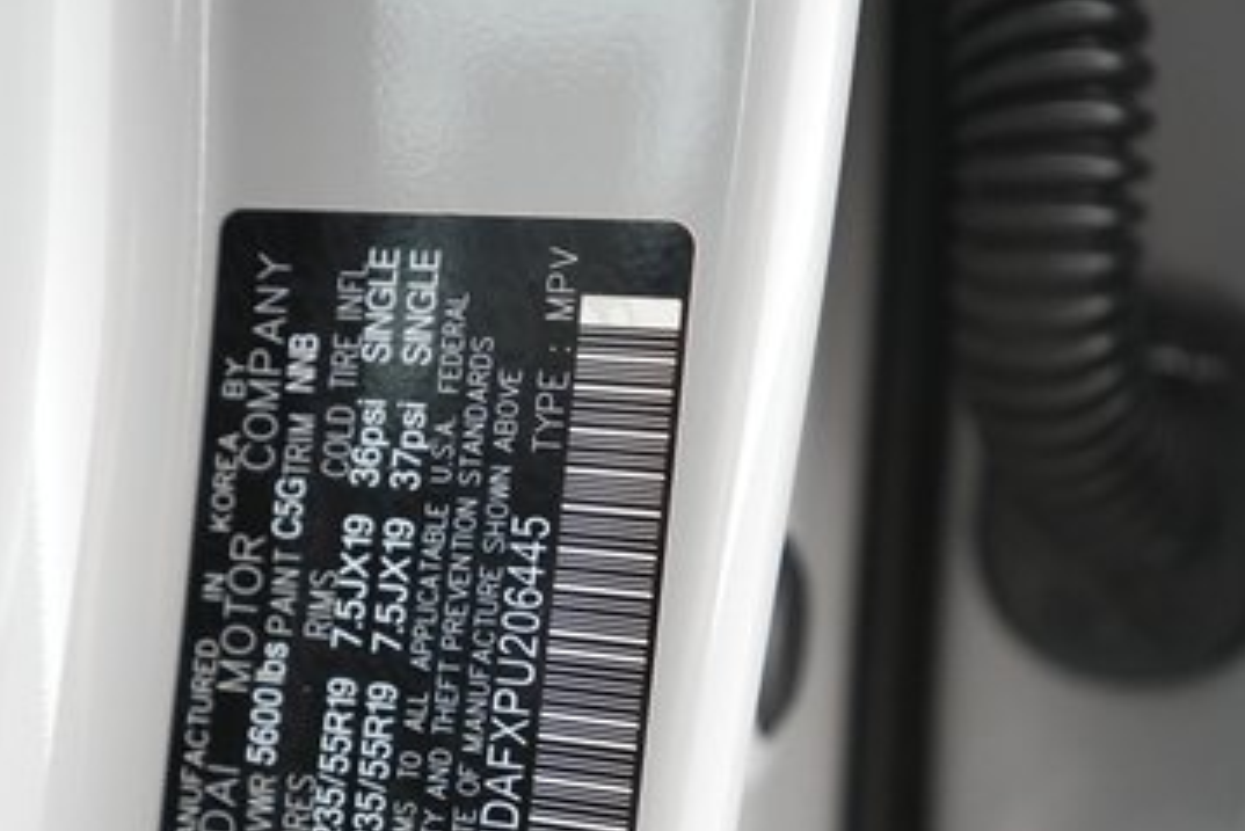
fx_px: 1730
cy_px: 643
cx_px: 494
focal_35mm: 50
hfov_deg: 39.4
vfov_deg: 26.6
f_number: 2.8
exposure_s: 1/100
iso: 5000
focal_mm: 28
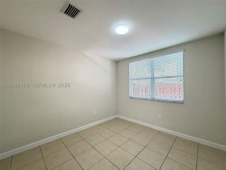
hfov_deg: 102.1
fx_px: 91
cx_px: 113
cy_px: 85
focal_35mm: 14
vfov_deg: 85.7
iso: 320
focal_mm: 2.22
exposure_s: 1/120
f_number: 2.2
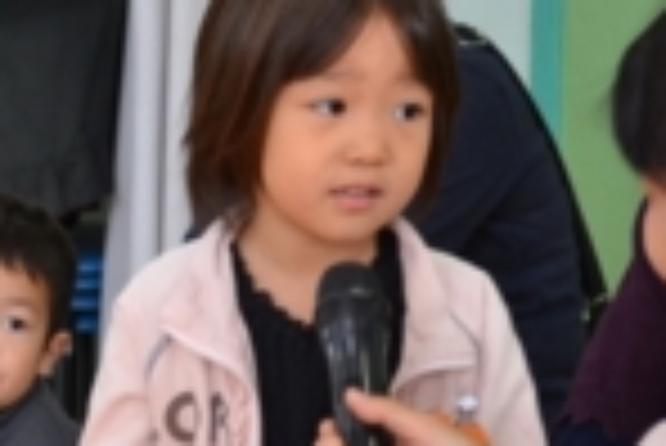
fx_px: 3377
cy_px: 142
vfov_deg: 7.5
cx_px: -18
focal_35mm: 182
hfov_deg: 11.1
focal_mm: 45
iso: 400
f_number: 5.3
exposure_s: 1/20
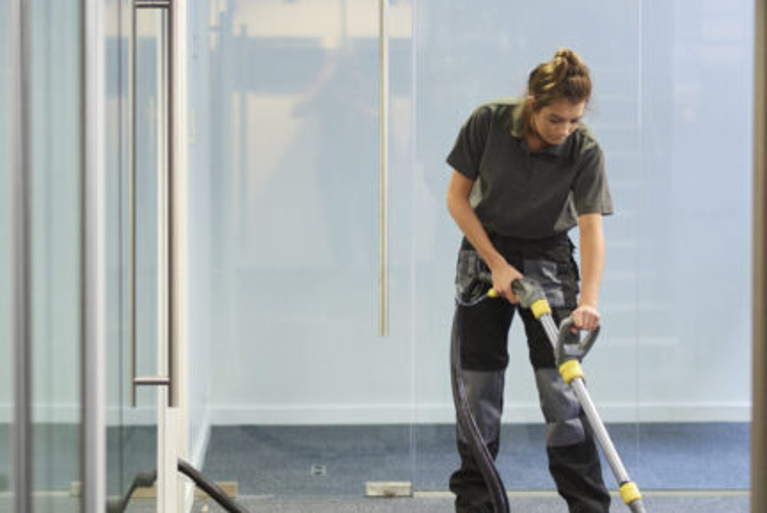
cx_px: 341
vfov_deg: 9.1
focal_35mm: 151
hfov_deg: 13.6
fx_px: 3220
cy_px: 280
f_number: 2
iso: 800
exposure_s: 1/80
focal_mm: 85
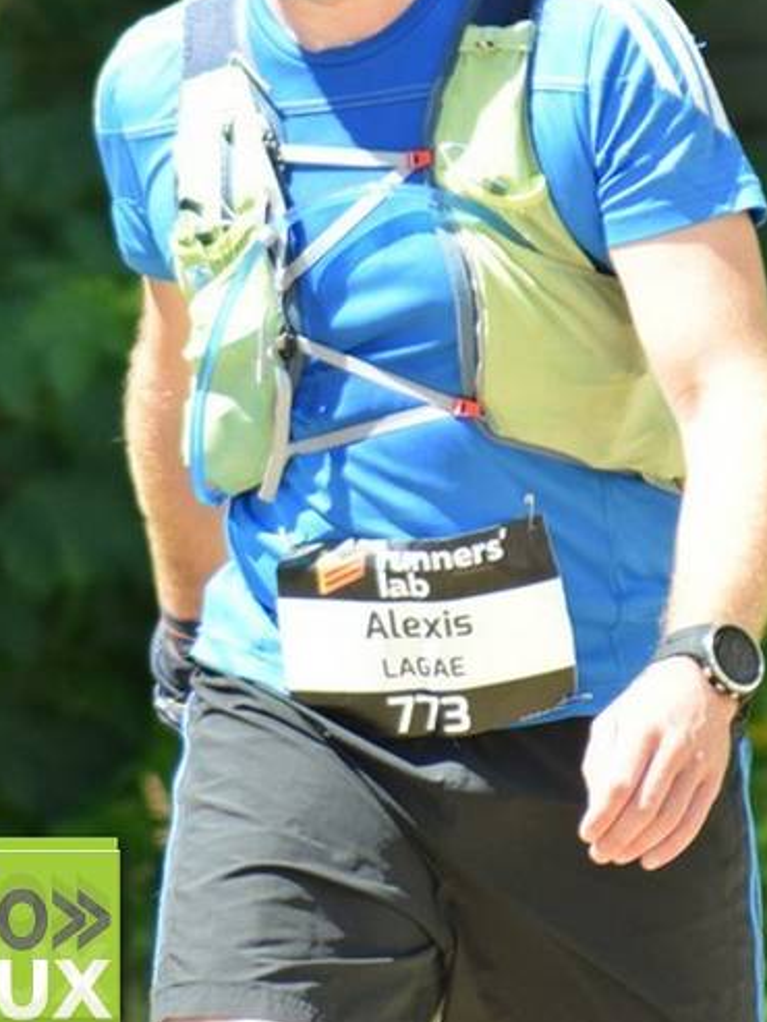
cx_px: -4
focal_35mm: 843
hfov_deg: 1.8
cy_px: 207
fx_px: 24894
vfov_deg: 2.4
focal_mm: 240
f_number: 5
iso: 800
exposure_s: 1/1000
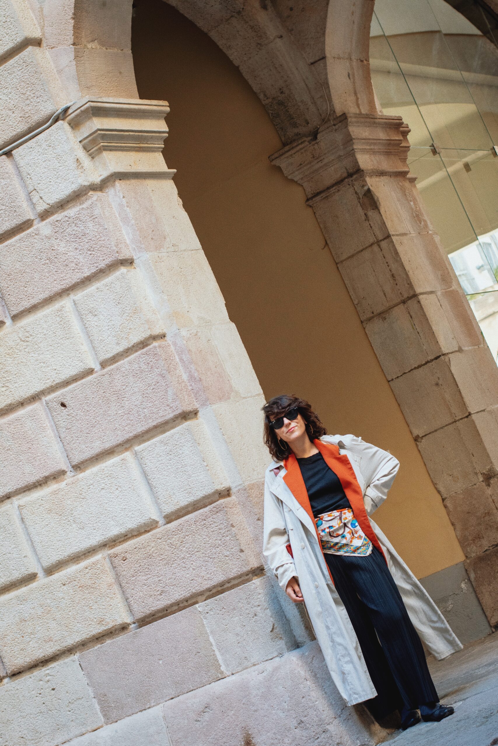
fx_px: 1556
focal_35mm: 75
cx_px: 249
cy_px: 373
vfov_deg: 27.0
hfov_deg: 18.2
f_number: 4.5
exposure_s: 1/100
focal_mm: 50
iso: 800
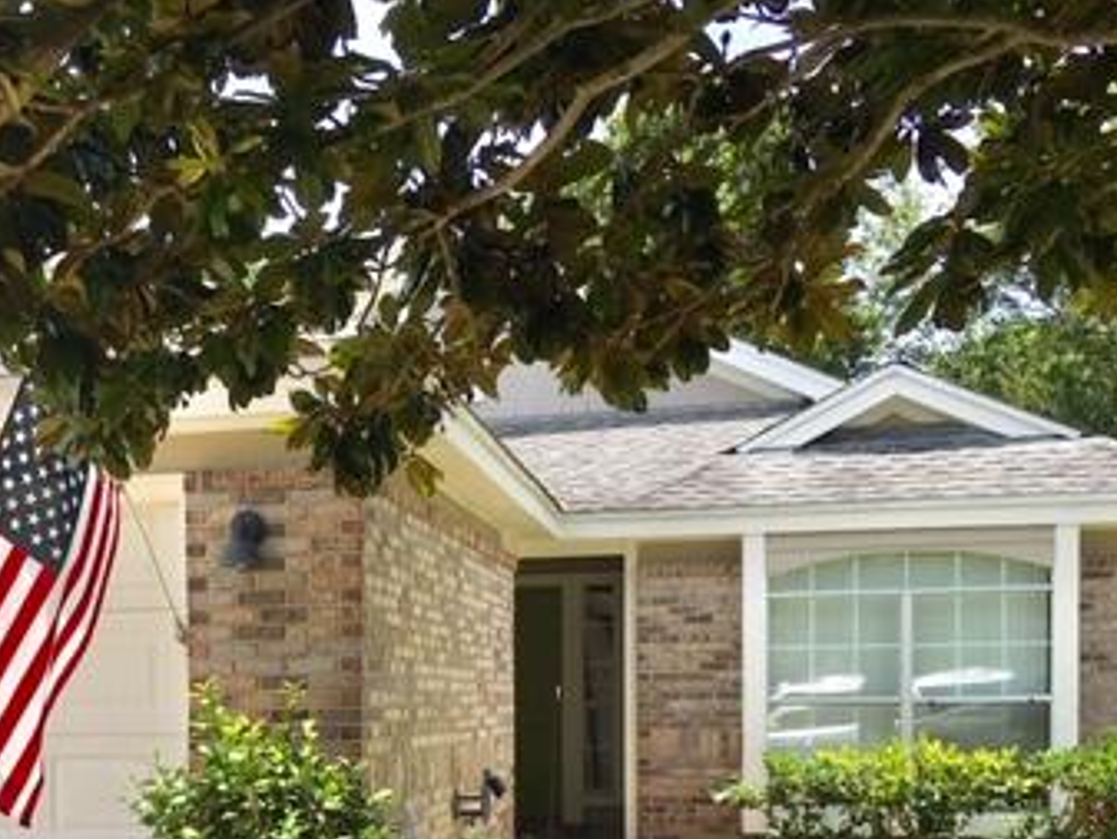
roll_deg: +0.0
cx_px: 152
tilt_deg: -1.0
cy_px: 763
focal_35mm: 55
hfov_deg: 33.4
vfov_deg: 25.7
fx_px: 1775
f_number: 2.2
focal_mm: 4.15
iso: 25
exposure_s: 1/1202
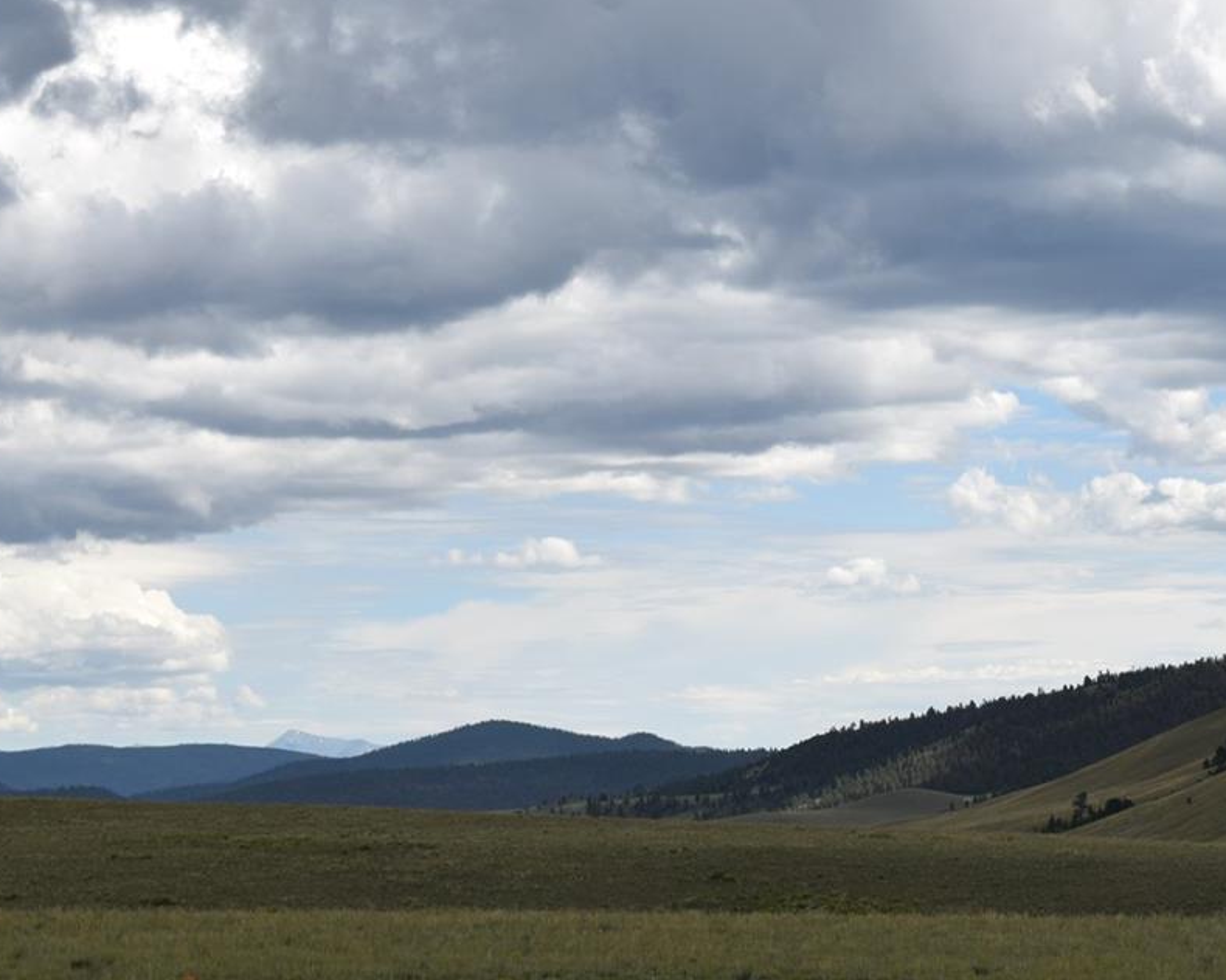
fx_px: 4136
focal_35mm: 114
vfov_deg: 13.5
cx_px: 846
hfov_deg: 16.8
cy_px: 518
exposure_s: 1/400
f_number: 10
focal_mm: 40
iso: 200
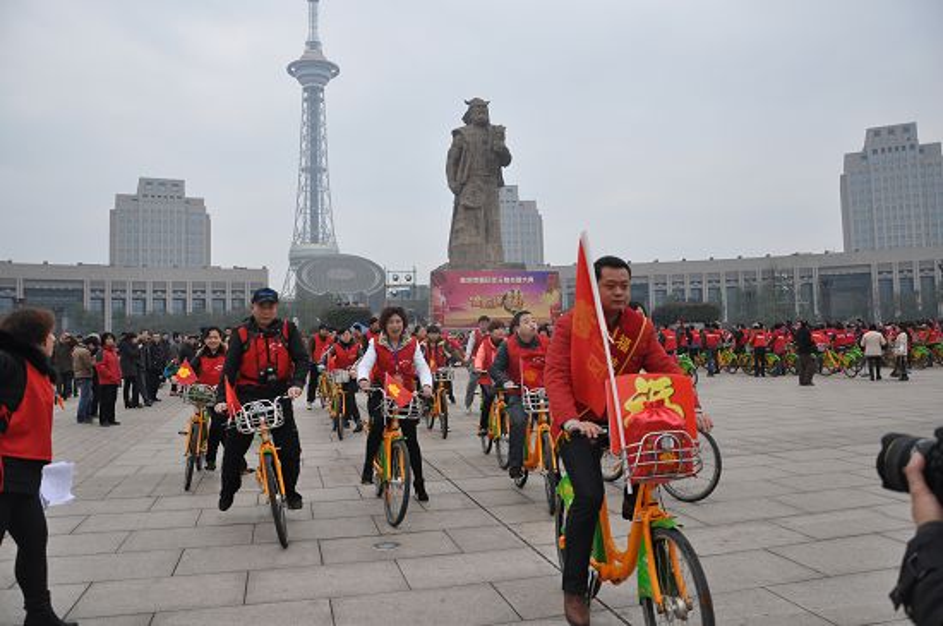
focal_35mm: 27
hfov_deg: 67.5
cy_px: 313
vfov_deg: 47.8
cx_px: 472
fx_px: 706
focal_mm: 18
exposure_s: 1/1250
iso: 400
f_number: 4.5
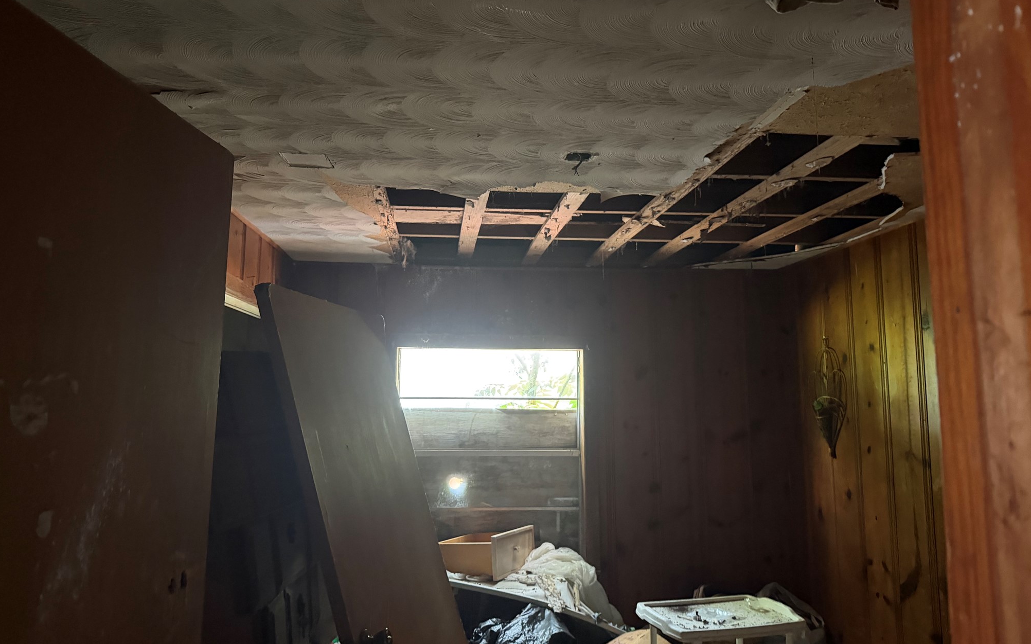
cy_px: 273
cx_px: 513
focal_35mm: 26
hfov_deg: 70.4
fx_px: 730
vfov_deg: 47.4
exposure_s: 1/28
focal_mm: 6.76
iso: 1000
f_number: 1.78
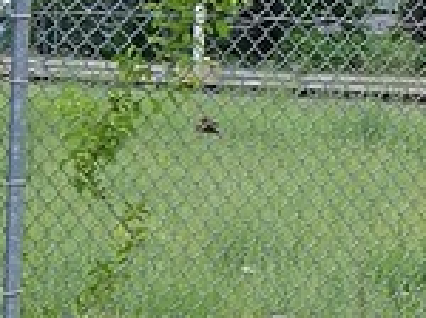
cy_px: 6
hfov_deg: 4.3
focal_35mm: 454
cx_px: 946
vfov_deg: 3.3
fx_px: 5578
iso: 64
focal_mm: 16.86
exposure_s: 1/250
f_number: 3.4
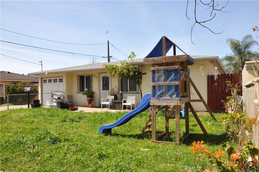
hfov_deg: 67.4
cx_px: 130
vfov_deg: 47.8
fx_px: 194
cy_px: 86
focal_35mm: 27
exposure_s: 1/160
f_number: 13
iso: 200
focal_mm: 18
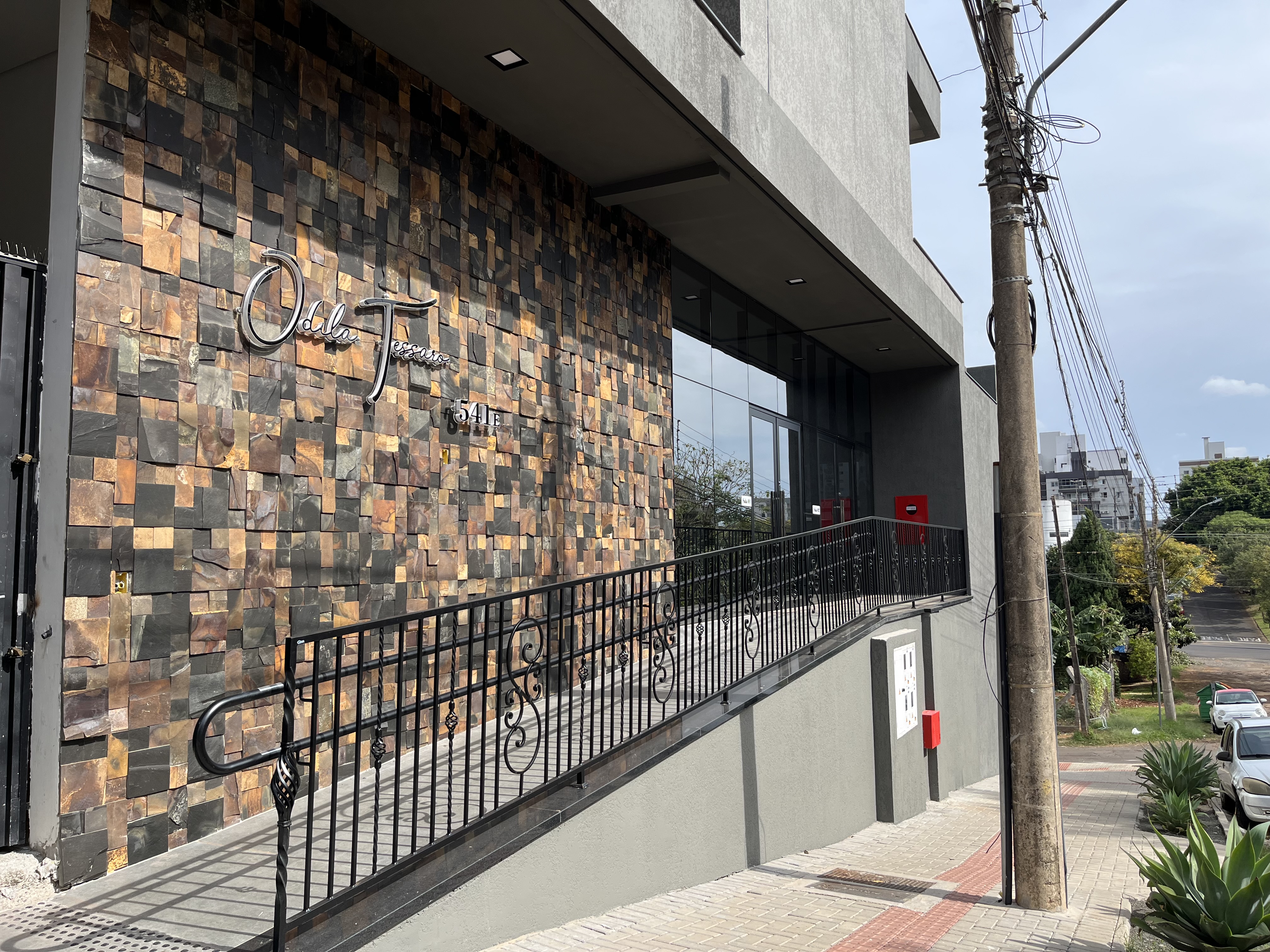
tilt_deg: +4.7
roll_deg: +0.8
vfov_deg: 53.1
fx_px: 954
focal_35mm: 26
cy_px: 476
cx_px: 635
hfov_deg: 67.3
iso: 50
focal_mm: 5.1
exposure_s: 1/1890
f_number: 1.6
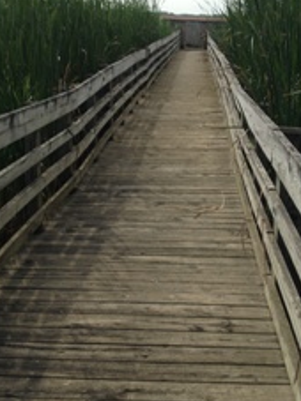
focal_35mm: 53
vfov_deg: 35.6
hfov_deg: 27.5
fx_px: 615
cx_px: 176
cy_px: 112
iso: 50
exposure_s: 1/1493
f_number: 2.4
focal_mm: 4.28
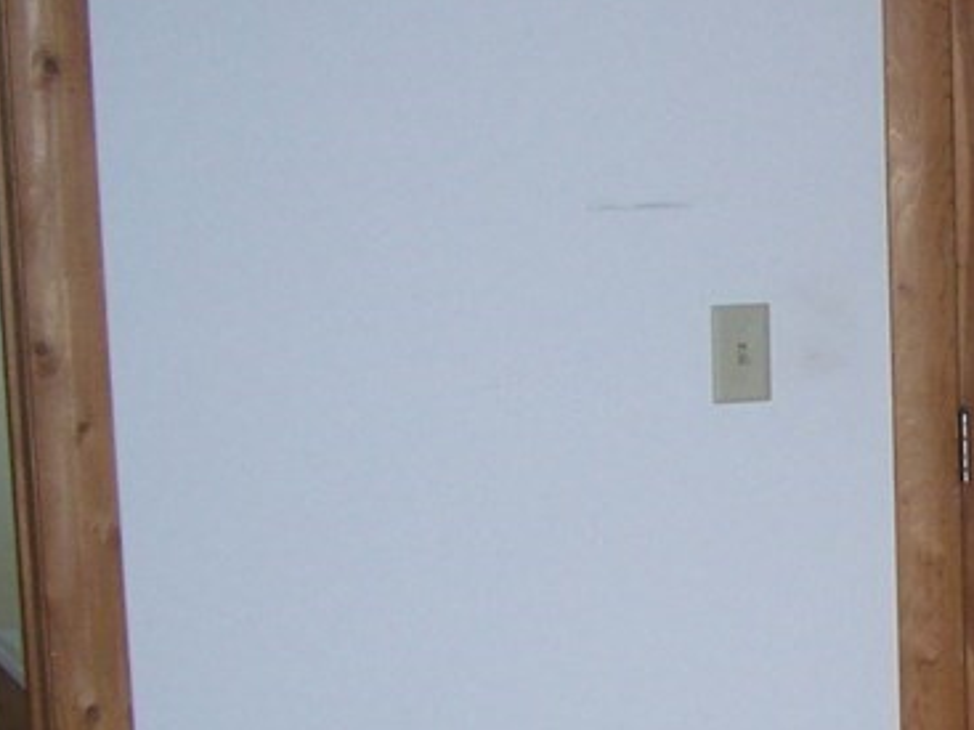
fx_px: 2982
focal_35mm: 106
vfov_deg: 13.9
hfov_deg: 17.6
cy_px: 438
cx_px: 1197
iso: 140
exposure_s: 1/60
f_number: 2.8
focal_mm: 6.3
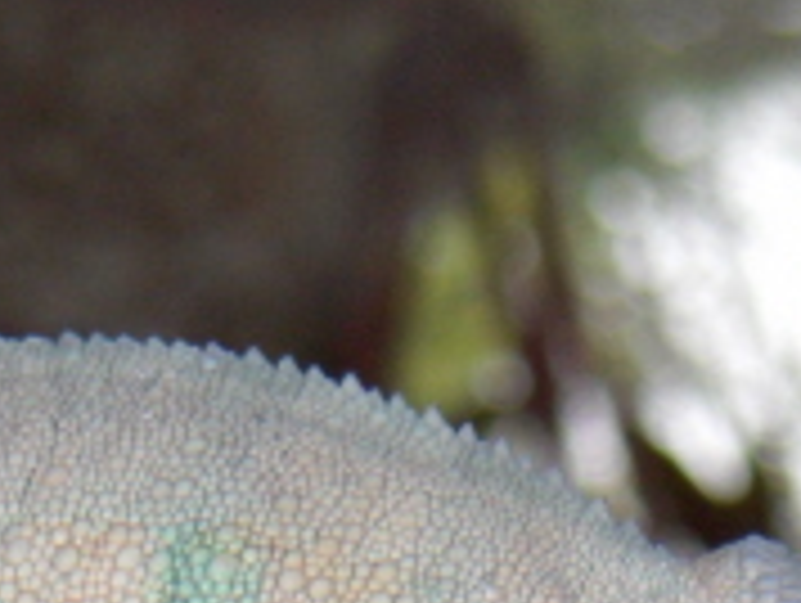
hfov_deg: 6.3
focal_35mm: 314
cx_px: 360
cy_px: 1076
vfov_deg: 4.7
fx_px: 7276
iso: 100
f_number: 3.5
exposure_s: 1/90
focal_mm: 14.3
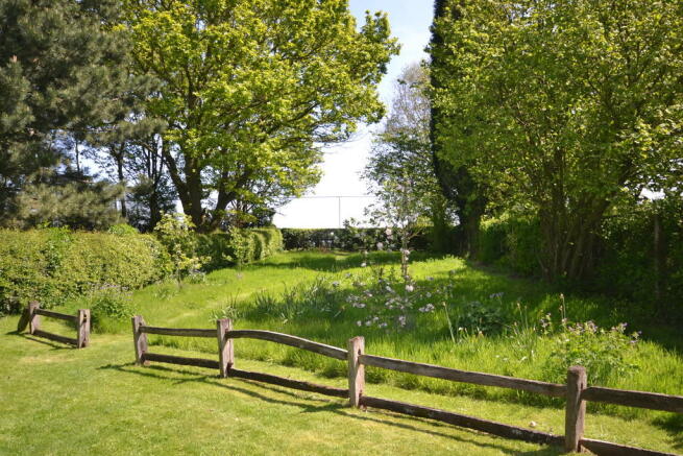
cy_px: 228
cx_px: 342
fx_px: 569
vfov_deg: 43.6
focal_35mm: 30
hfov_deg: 61.9
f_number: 5.6
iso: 110
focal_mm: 20
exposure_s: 1/125
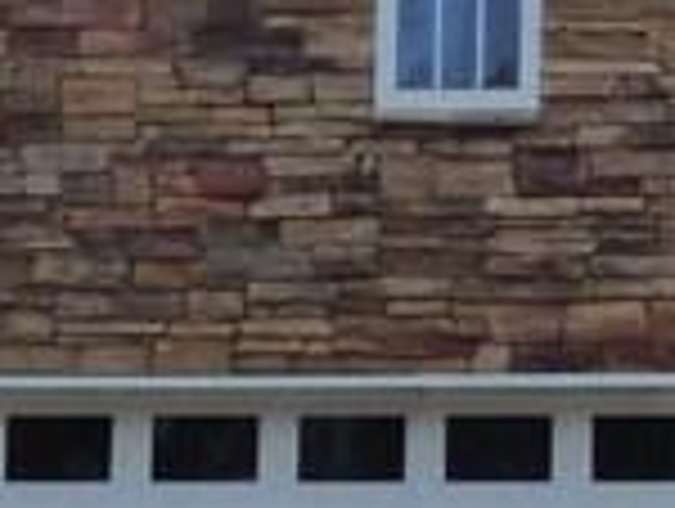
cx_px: 1071
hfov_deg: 10.7
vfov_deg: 8.4
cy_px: 355
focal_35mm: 177
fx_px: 3457
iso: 200
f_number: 5
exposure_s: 1/800
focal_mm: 4.61
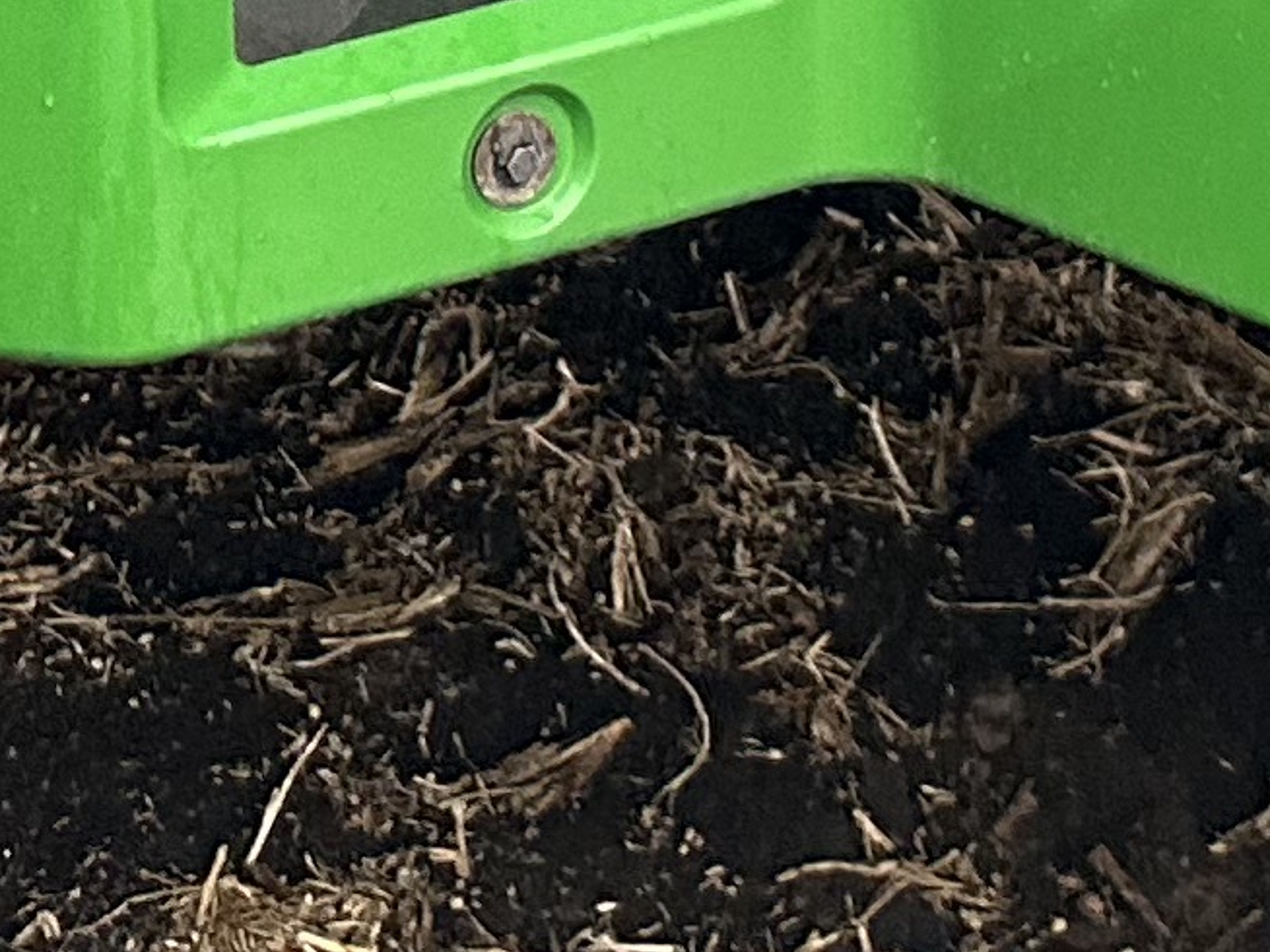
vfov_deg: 8.8
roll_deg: +4.7
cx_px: 802
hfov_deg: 13.3
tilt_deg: -3.9
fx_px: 5428
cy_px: -1512
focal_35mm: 148
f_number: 1.78
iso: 200
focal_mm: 6.86
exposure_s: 1/121
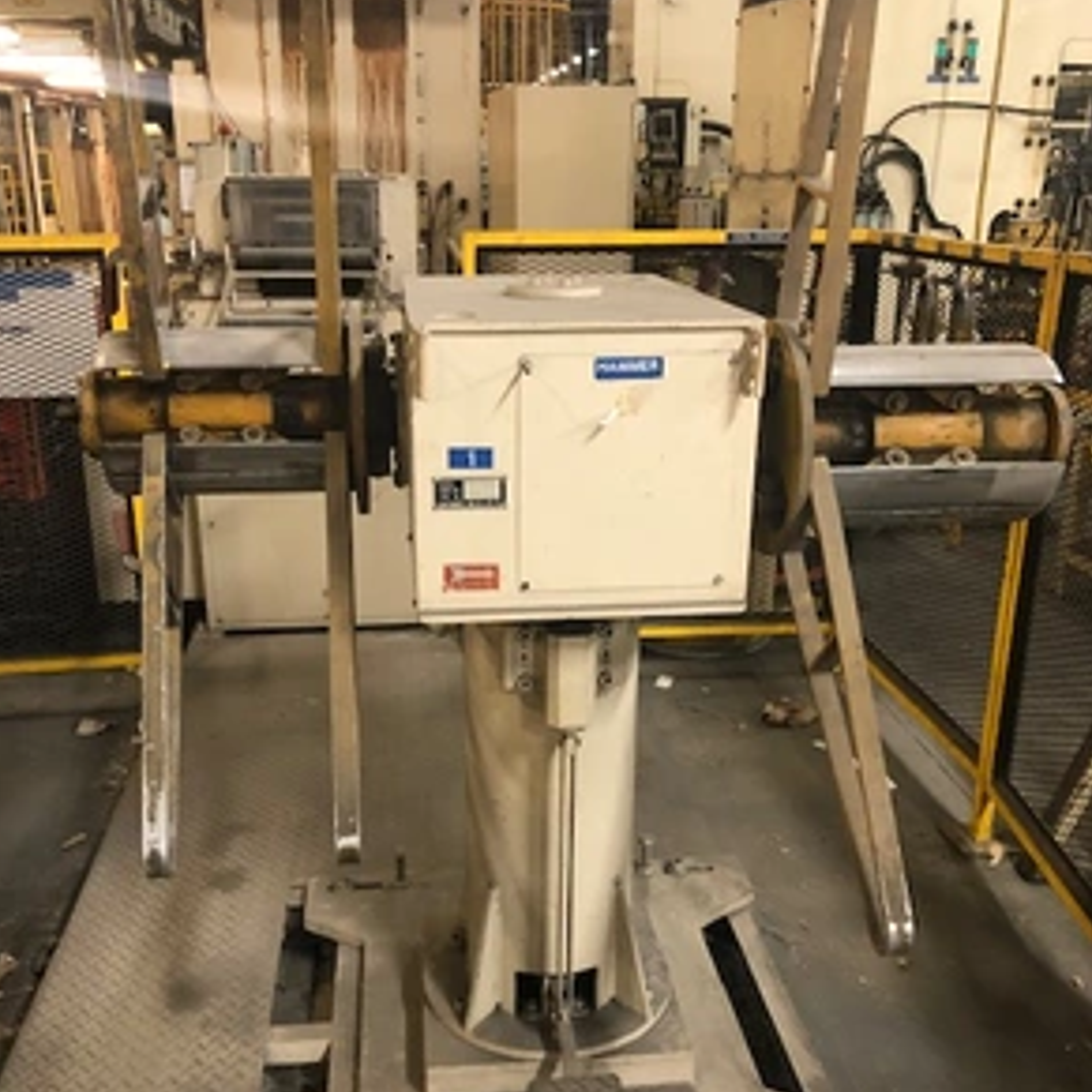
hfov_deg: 48.4
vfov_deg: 48.3
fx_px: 1213
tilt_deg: -20.8
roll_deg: +0.7
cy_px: 619
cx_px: 533
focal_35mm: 34
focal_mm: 3.99
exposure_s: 1/15
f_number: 1.8
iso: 80
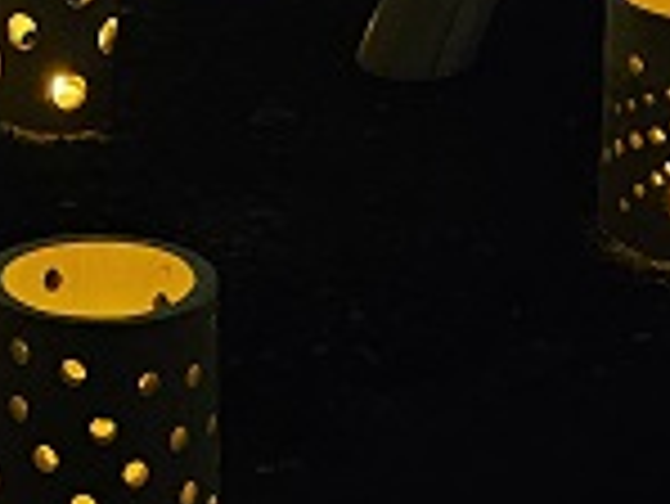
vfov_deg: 10.0
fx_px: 2441
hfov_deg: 15.3
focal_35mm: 126
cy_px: -781
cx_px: -34
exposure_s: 1/25
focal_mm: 6.3
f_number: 1.7
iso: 1250
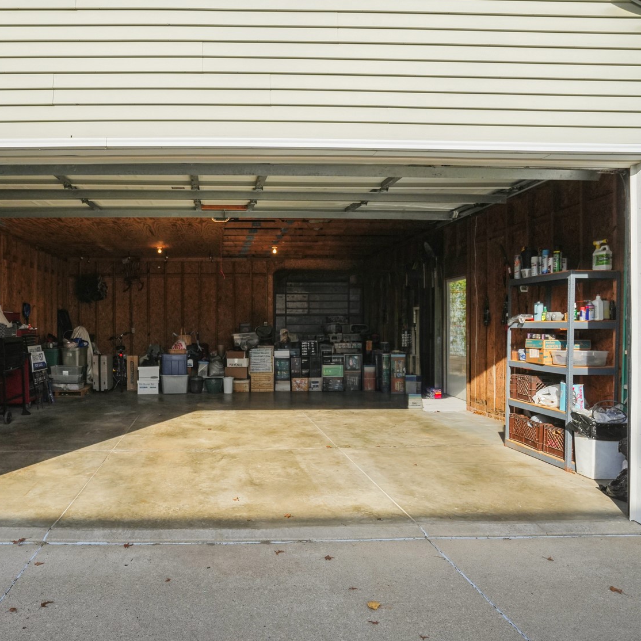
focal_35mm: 22
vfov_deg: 69.6
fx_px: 461
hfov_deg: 68.0
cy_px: 321
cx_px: 224
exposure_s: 1/1250
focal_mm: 17
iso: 800
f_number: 9
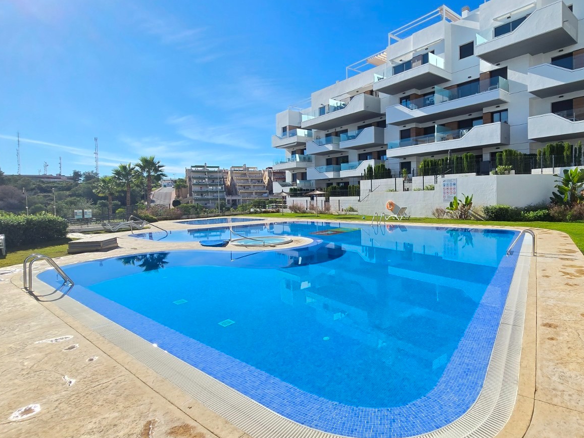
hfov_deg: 86.6
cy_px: 201
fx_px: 304
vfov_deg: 71.5
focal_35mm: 18
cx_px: 351
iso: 50
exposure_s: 1/2476
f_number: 2.2
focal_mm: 2.2
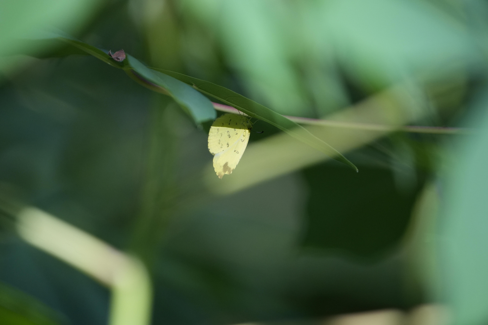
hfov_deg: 2.3
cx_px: 244
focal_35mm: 900
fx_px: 12196
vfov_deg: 1.5
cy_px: 162
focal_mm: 600
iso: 1250
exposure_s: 1/640
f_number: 6.3
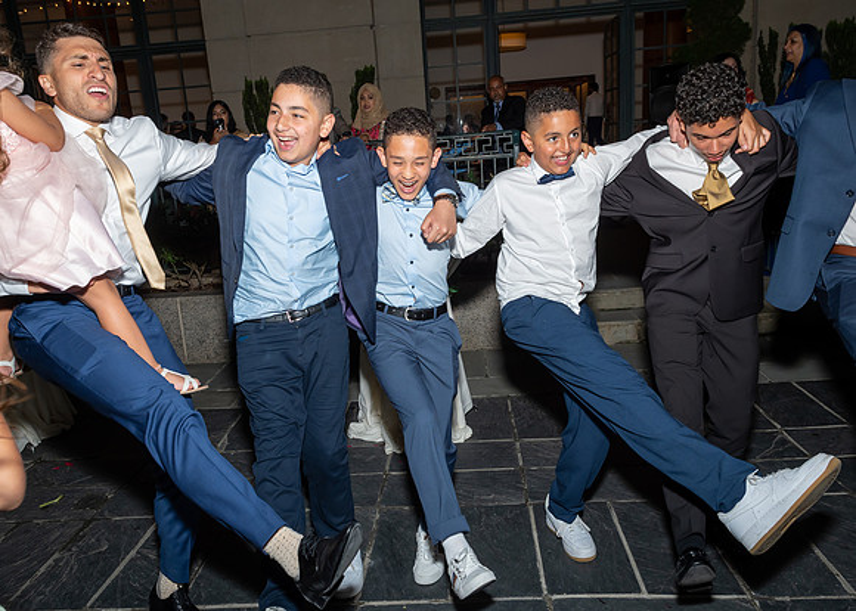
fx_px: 679
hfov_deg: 64.4
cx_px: 414
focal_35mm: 28
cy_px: 296
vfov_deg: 48.4
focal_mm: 17
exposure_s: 1/250
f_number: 5.6
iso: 500
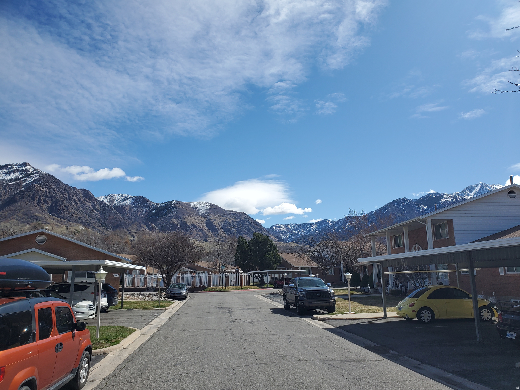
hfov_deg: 67.3
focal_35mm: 26
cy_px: 195
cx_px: 260
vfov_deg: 53.1
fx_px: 391
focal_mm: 4.3
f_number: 2.4
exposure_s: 1/2483
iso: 50
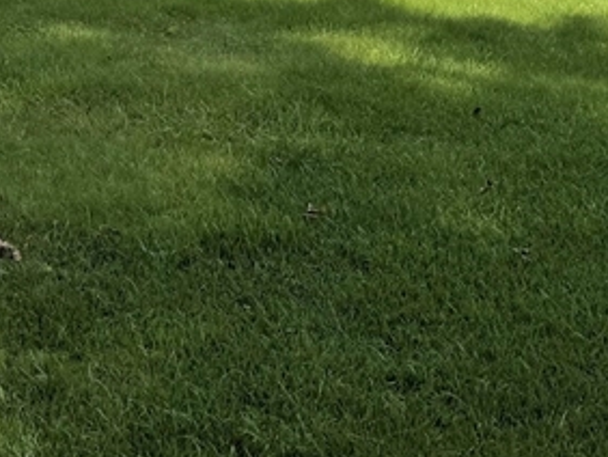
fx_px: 1529
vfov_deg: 15.7
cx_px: 73
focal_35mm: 87
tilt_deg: +1.4
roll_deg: +0.3
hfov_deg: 22.0
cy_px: -222
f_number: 1.78
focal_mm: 6.76
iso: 80
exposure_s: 1/3584
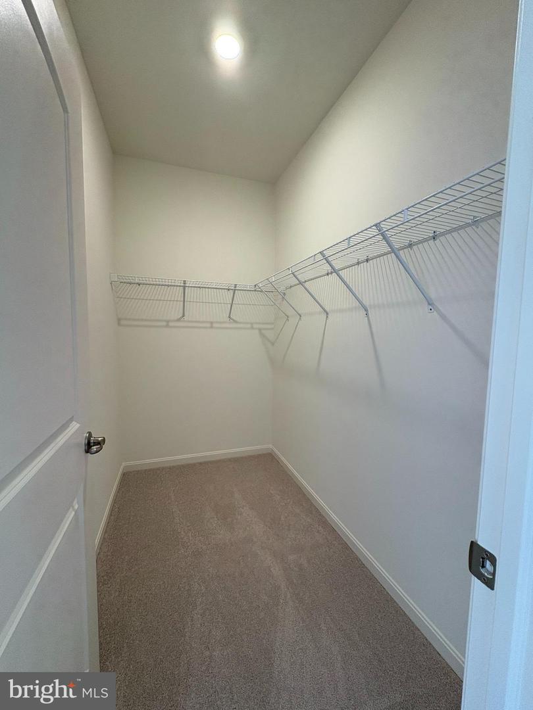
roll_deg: -0.5
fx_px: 287
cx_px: 266
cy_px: 355
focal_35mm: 14
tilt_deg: -3.5
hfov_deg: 85.7
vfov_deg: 102.1
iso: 160
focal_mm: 2.22
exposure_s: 1/99
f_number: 2.2
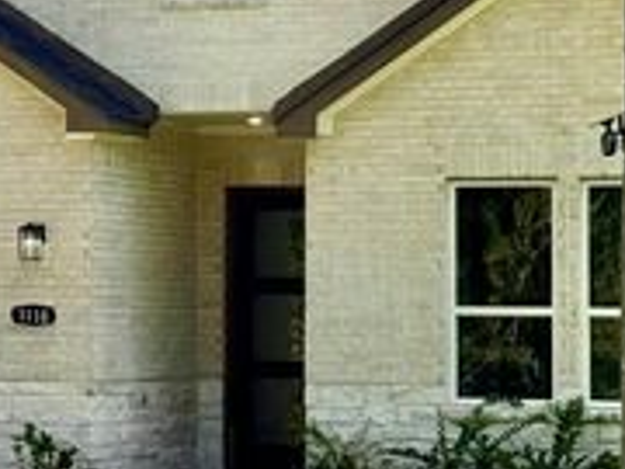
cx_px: 45
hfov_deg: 14.7
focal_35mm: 133
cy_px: 179
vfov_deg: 11.1
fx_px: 2401
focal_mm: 6.76
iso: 100
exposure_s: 1/2762
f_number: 1.78
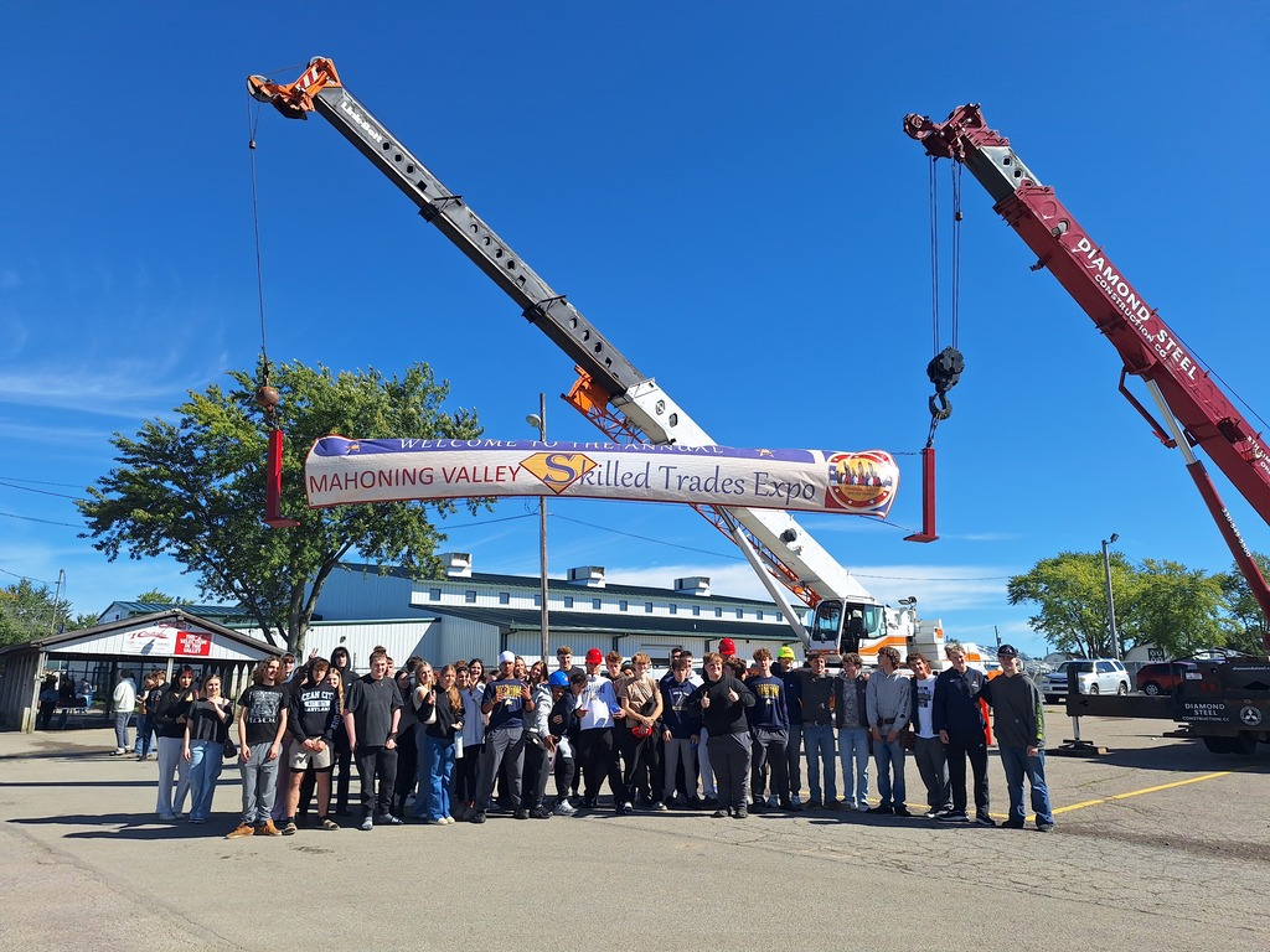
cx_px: 635
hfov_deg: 73.9
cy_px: 476
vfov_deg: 58.9
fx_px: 844
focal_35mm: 23
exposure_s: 1/3215
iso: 40
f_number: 1.8
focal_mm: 5.54
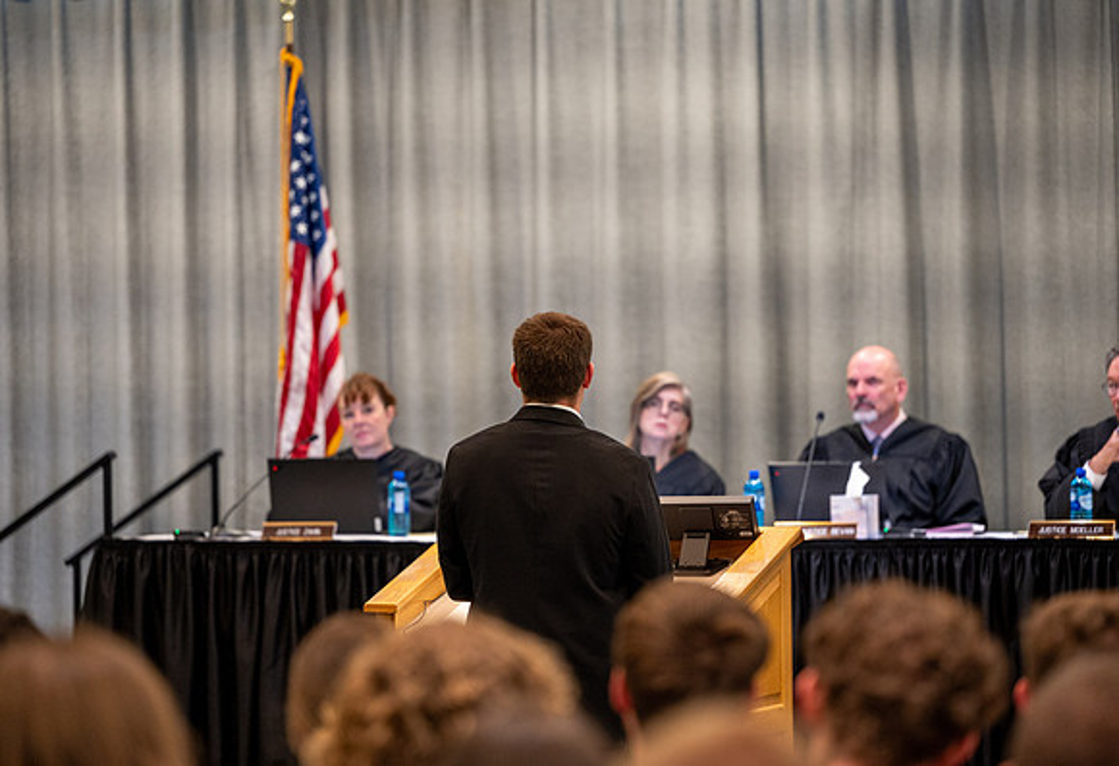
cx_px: 543
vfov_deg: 9.8
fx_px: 4476
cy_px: 383
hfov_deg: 14.2
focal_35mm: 143
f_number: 2.8
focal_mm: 140
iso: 2000
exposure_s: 1/200
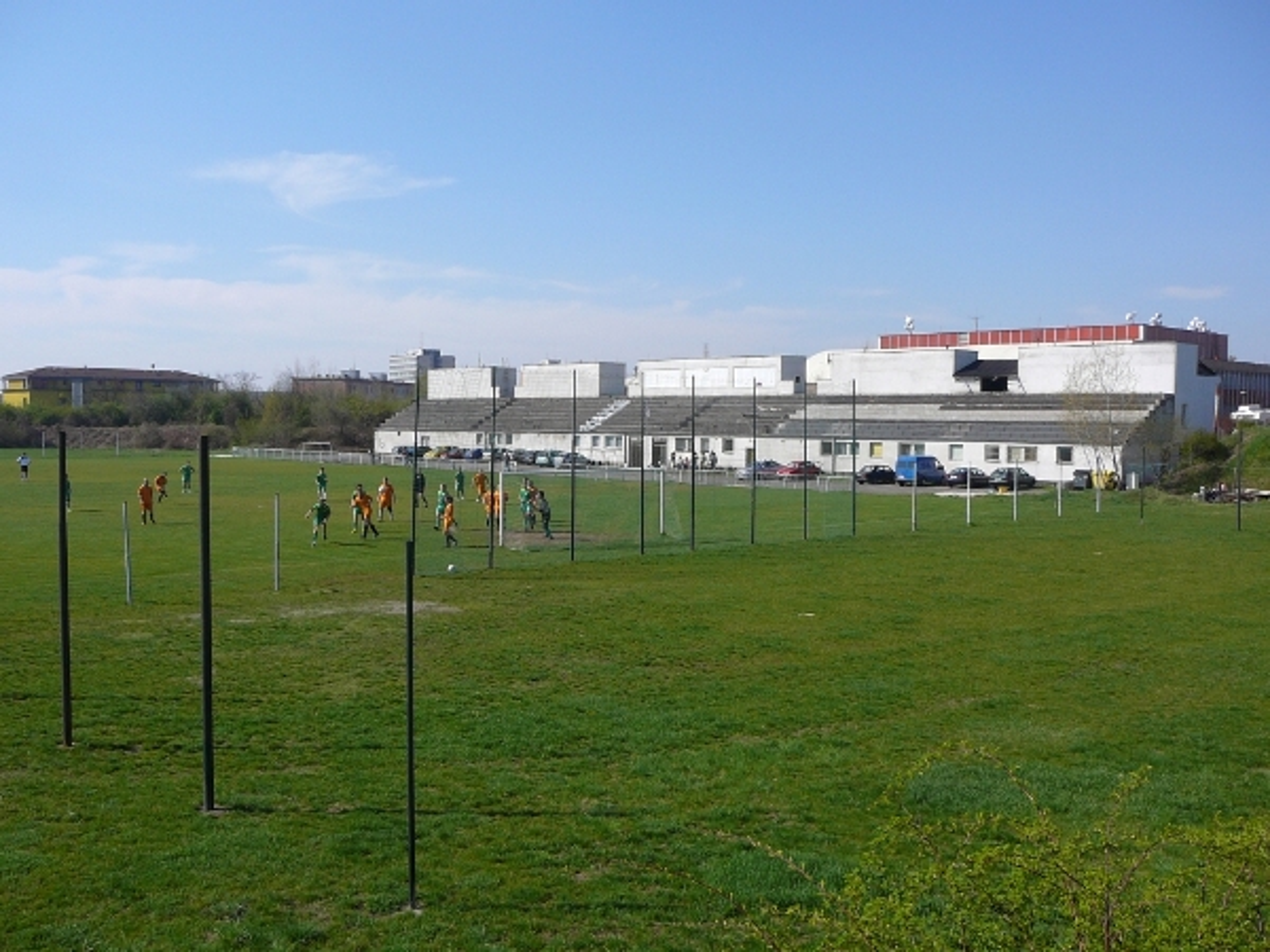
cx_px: 635
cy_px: 476
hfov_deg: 52.6
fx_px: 1284
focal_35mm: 35
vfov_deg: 40.7
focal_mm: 5.2
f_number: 5
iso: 80
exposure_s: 1/500
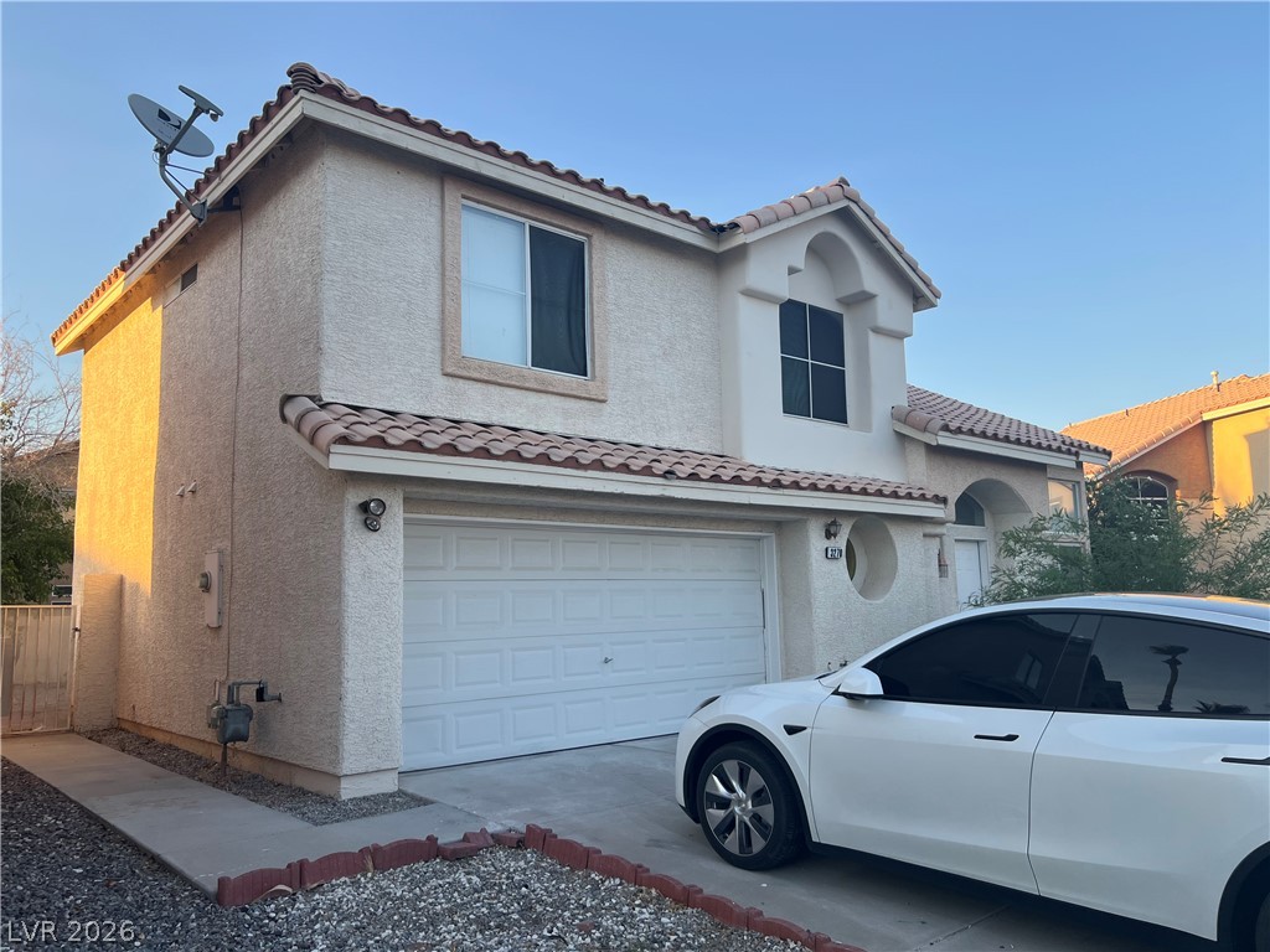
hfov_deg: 67.3
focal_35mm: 26
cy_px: 476
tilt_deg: +7.6
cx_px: 635
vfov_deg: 53.1
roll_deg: +1.5
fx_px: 954
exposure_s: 1/628
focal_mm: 5.7
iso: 50
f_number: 1.5
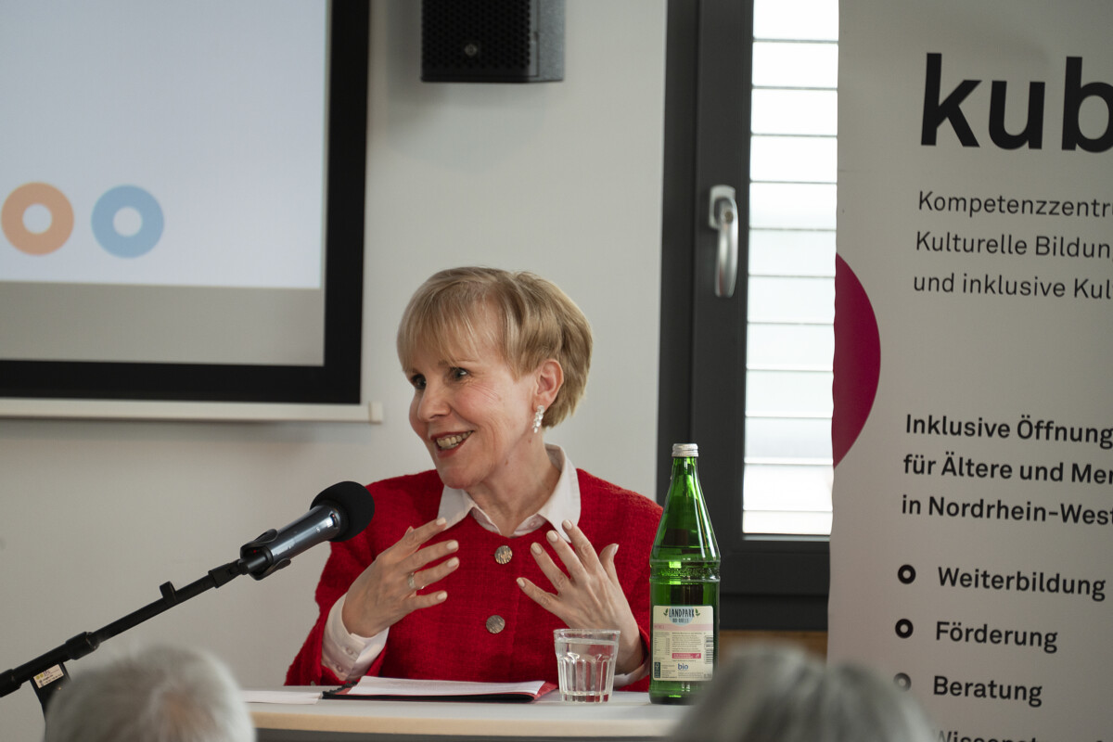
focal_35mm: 300
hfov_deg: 6.9
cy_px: 371
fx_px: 9274
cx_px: 556
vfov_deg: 4.6
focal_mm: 300
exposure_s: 1/80
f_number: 5.6
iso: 1000
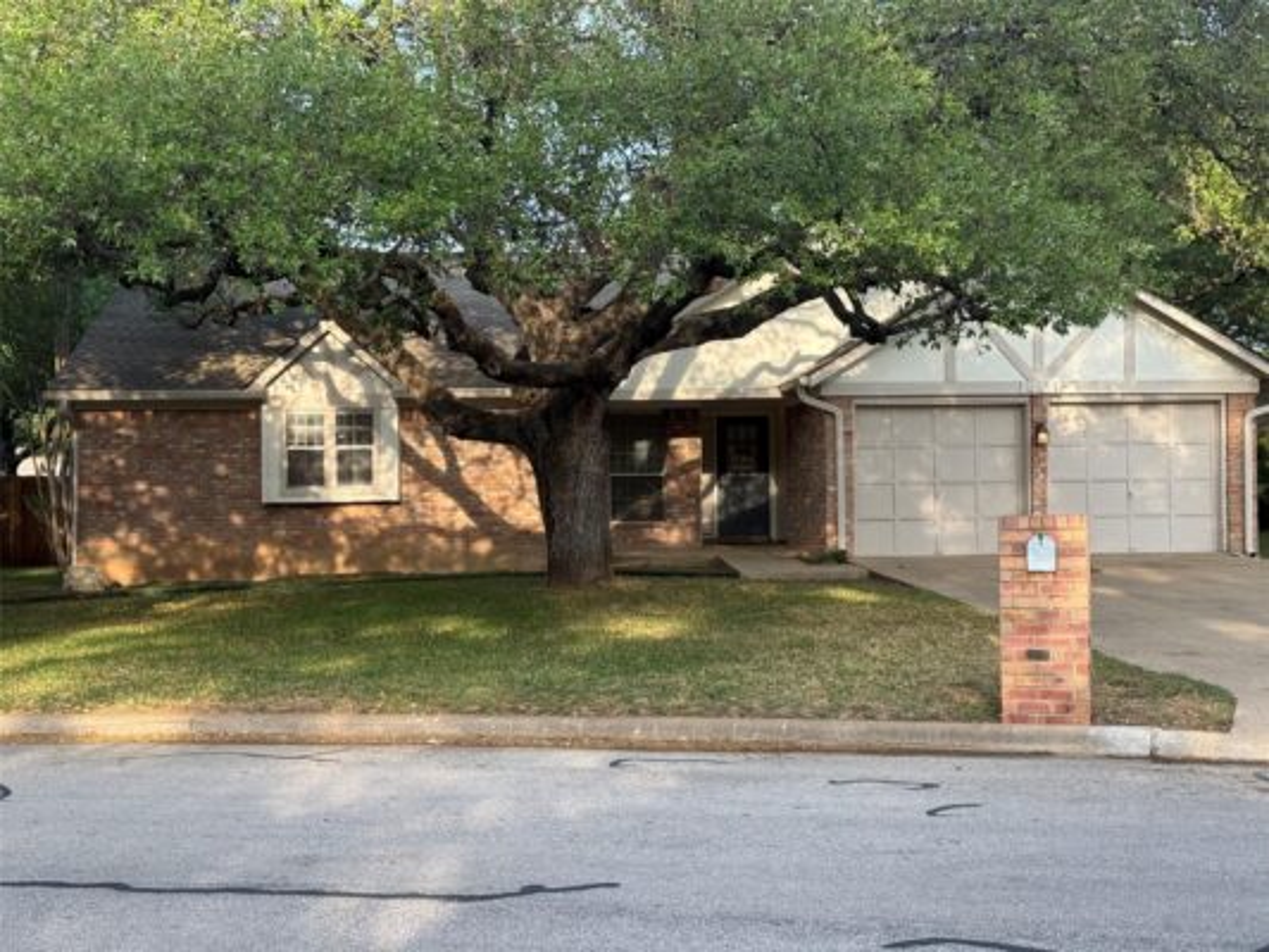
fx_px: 1760
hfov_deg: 39.6
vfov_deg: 30.3
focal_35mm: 48
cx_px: 634
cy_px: 476
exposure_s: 1/837
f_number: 1.78
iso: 64
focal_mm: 6.76
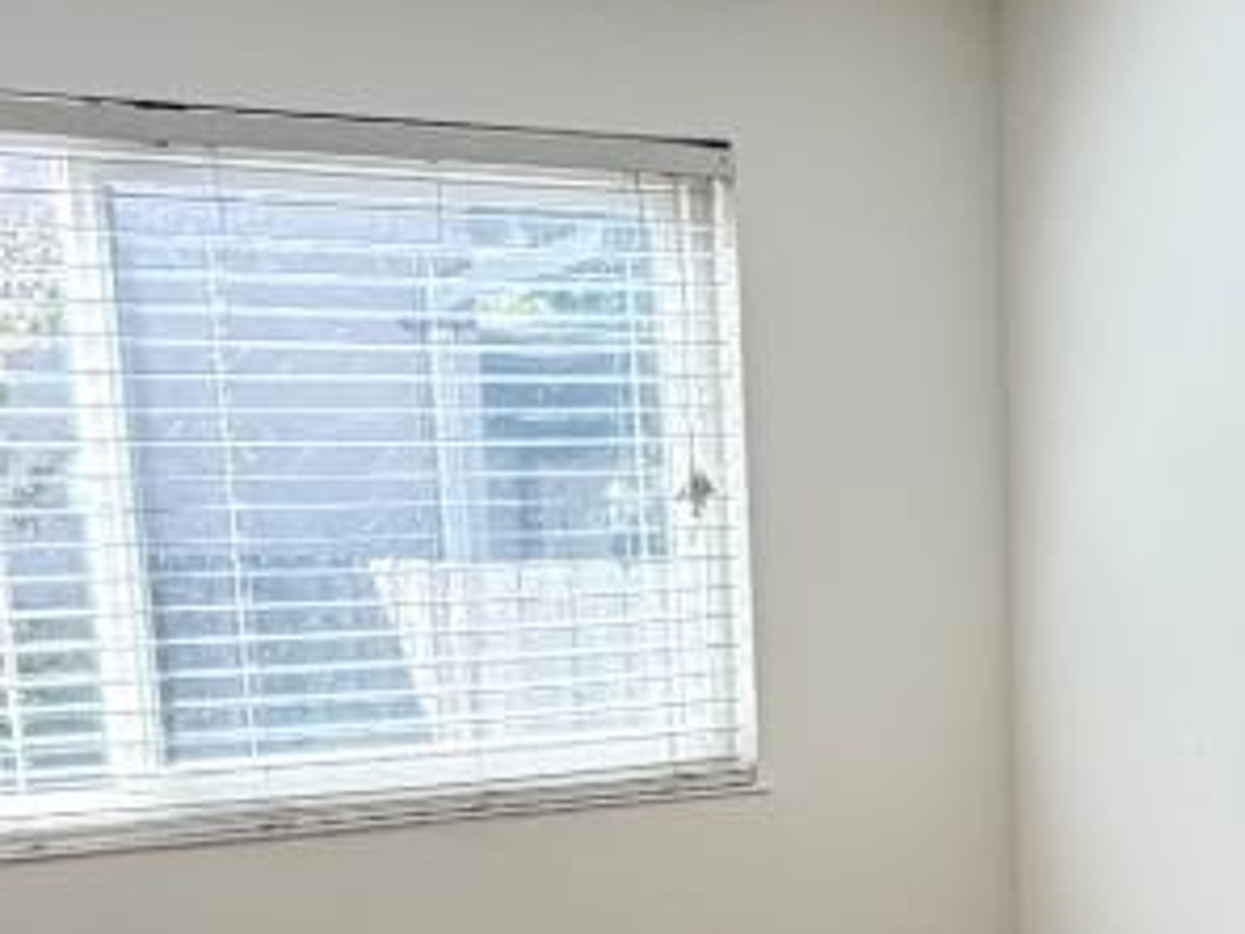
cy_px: 970
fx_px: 2554
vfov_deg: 20.0
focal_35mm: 71
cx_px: 1136
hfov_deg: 26.4
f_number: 2.2
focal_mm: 2.22
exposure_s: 1/121
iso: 200
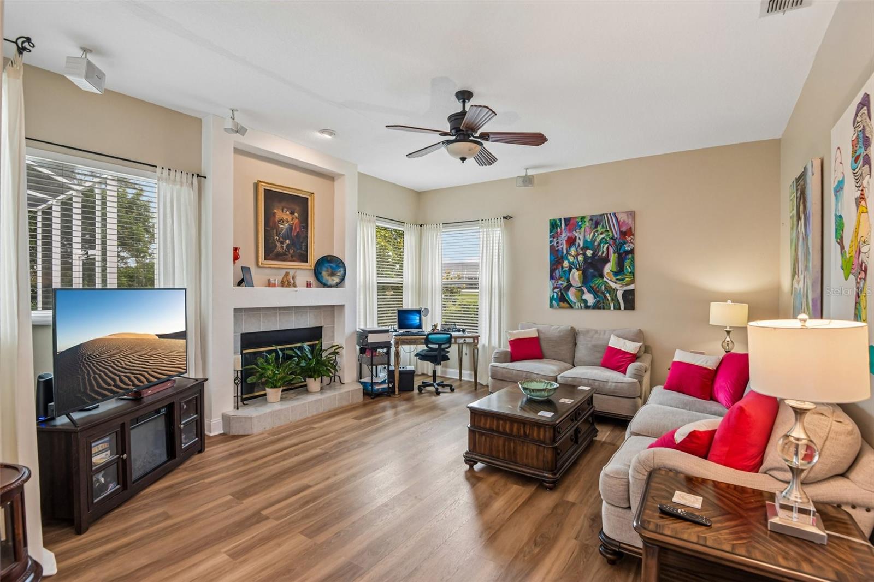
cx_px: 437
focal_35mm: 16
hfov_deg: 96.7
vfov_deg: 73.7
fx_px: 388
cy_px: 291
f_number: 8
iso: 400
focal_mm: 16
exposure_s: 1/15
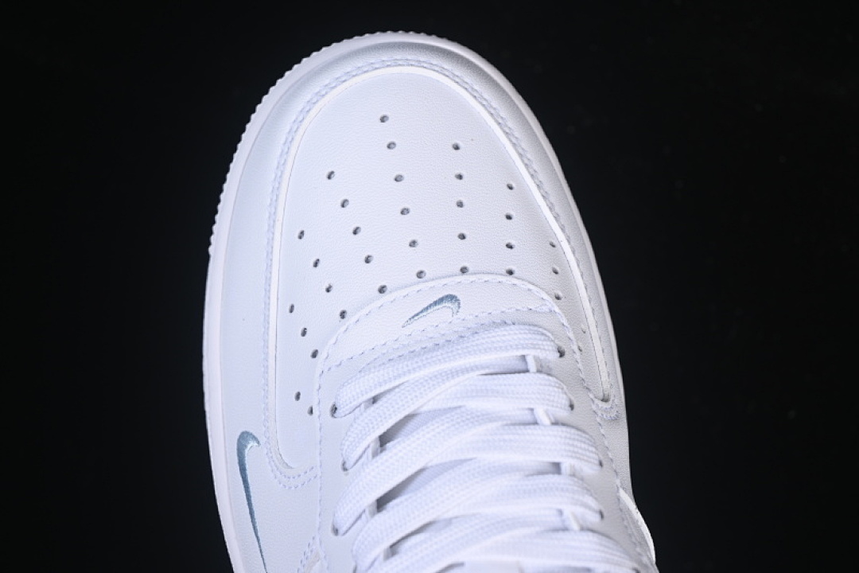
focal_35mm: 75
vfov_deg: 18.2
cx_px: 430
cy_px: 286
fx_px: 1789
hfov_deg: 27.0
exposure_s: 1/100
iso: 160
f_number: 7.1
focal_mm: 50
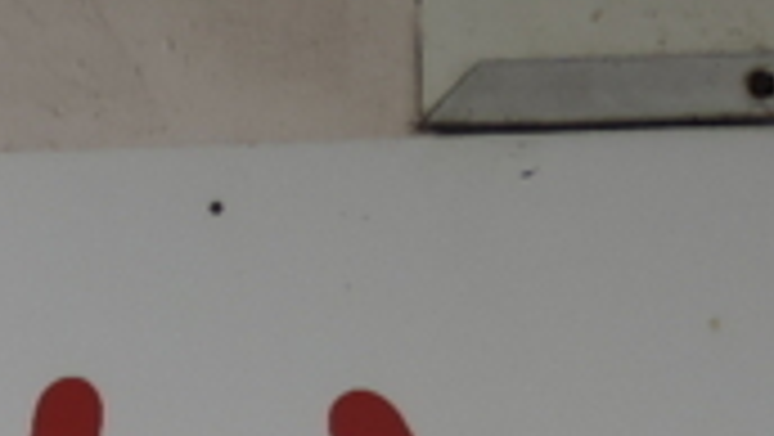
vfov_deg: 4.9
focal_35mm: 238
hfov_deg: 8.9
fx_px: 4888
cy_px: 1146
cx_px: -297
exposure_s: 1/250
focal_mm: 8.3
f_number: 3.5
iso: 80
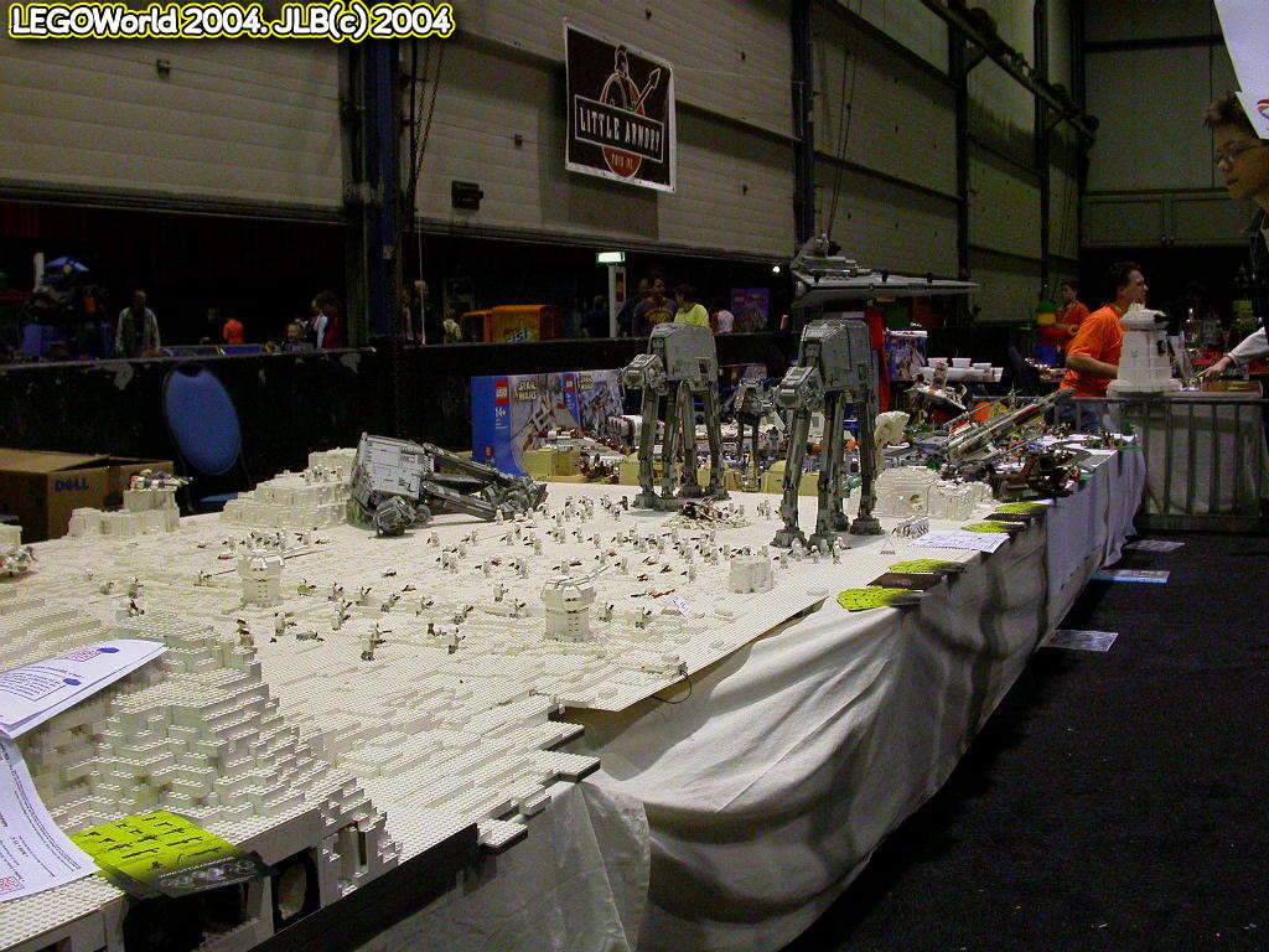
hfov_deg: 49.0
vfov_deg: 37.7
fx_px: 1393
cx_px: 634
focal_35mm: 38
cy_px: 476
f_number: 3.3
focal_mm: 7.85
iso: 400
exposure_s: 1/66
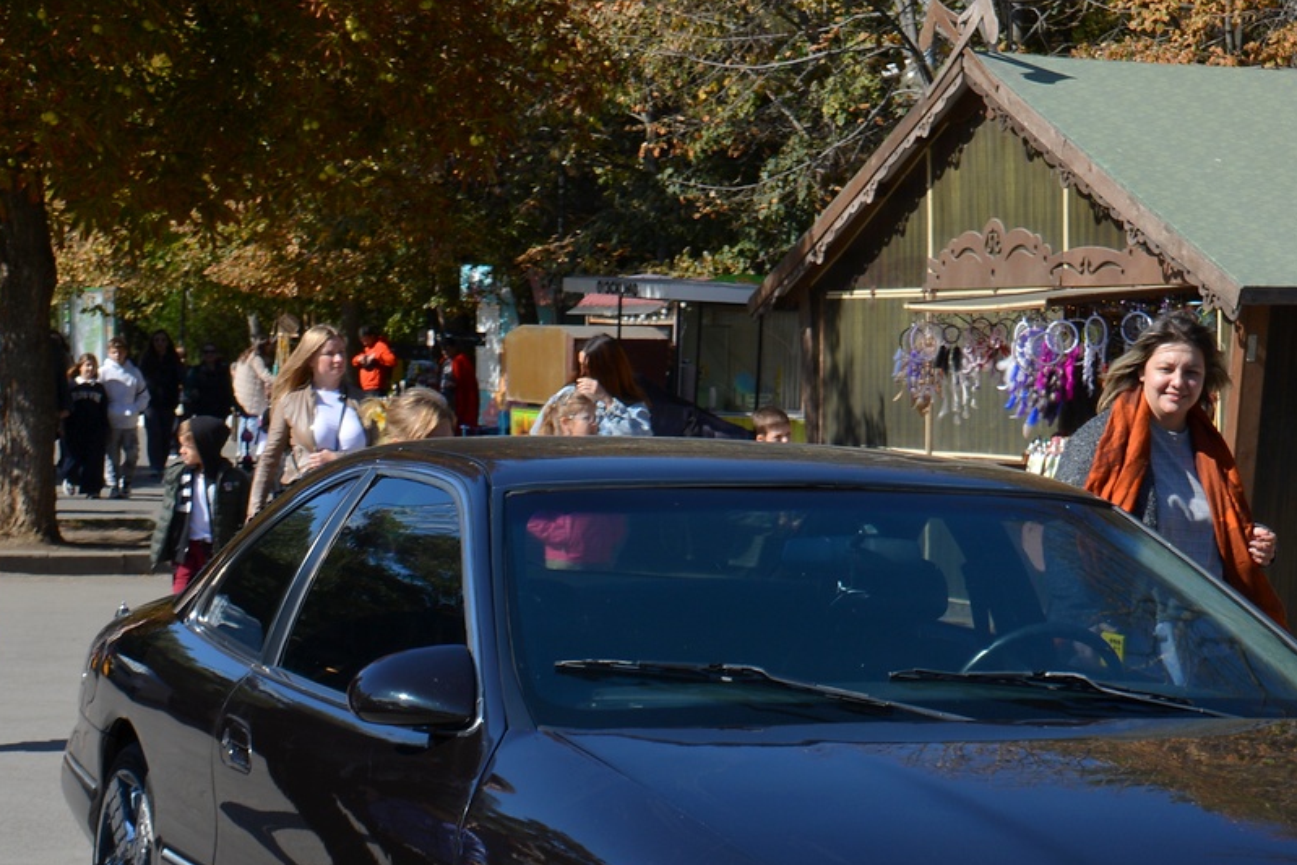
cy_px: 774
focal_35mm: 90
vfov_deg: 15.0
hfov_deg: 22.3
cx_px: 1042
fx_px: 3243
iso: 100
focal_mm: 32
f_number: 8
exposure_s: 1/250
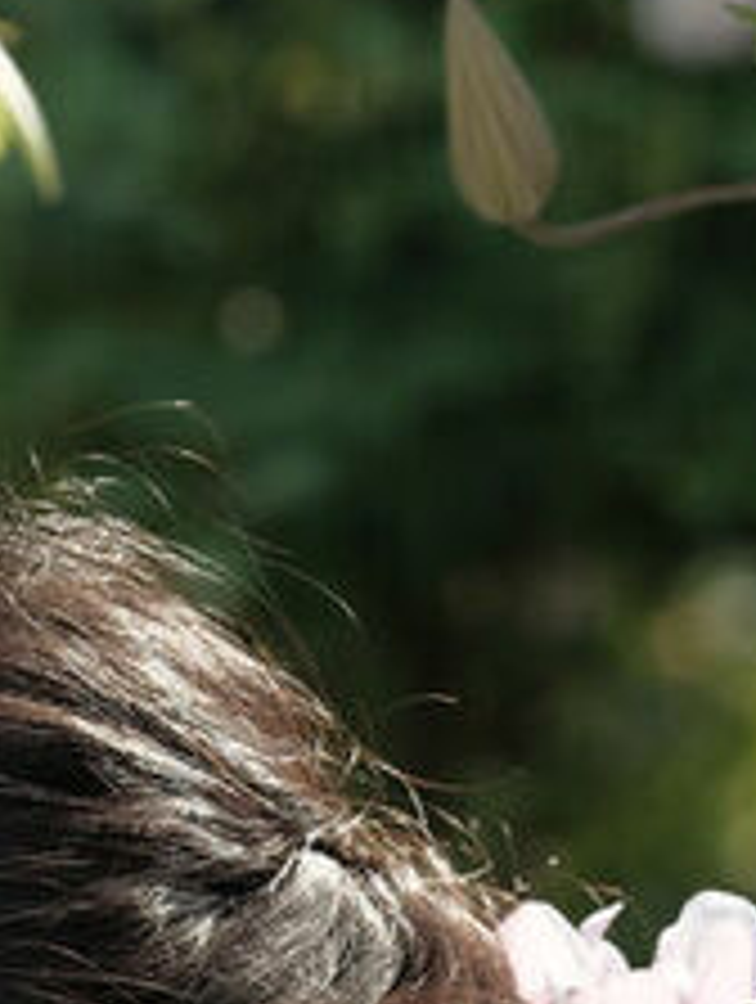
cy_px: 2904
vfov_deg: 3.6
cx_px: -270
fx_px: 15825
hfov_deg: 2.7
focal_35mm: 545
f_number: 5.6
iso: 200
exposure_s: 1/250
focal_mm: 110
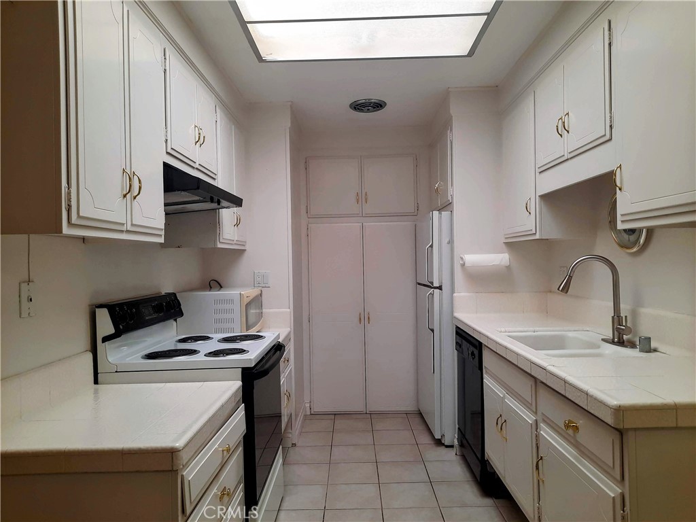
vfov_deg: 54.9
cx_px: 348
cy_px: 261
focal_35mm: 25
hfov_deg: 69.4
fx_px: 503
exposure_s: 1/120
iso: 64
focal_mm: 4.6
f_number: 2
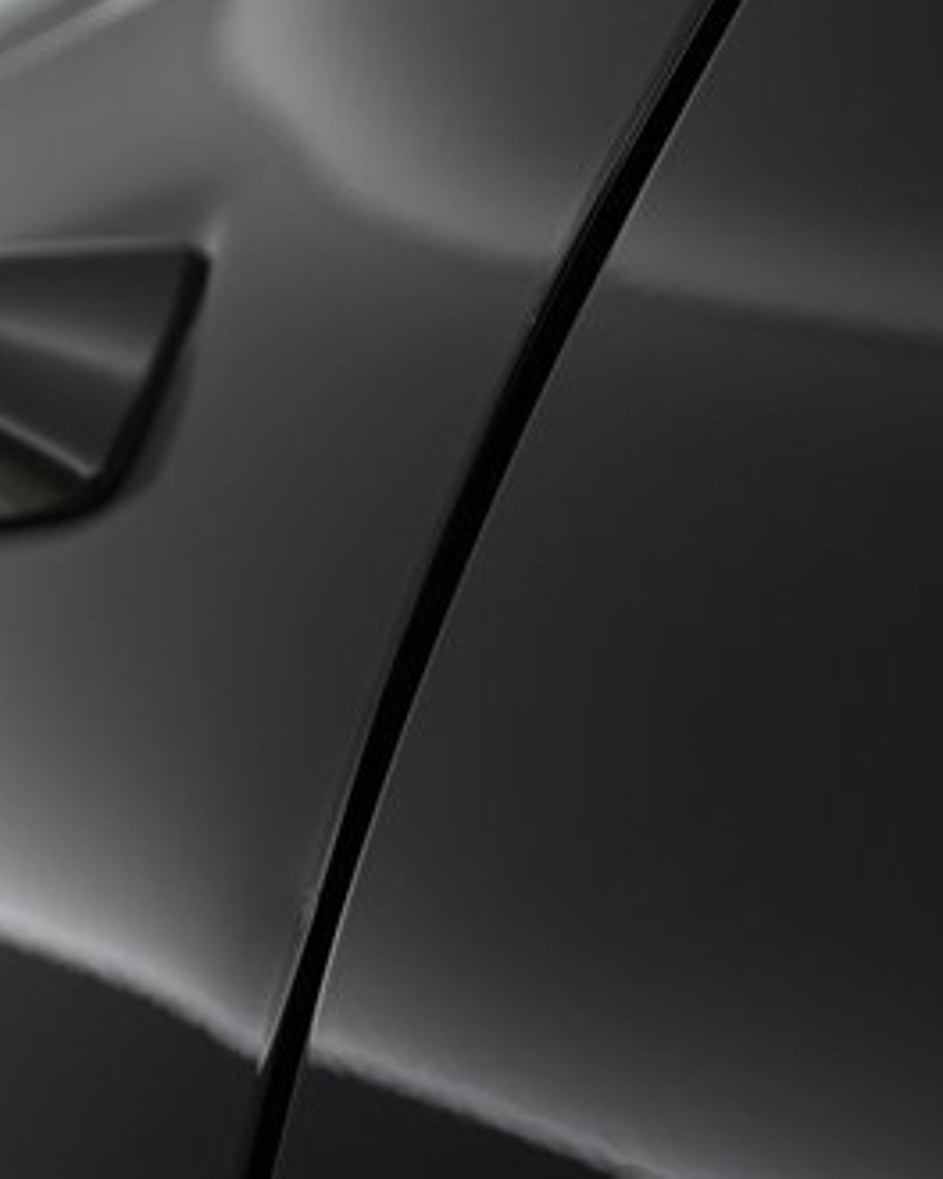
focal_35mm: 51
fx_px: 1779
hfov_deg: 28.1
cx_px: 32
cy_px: 754
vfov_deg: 36.4
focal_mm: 28
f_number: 4.5
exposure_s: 1/125
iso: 2000
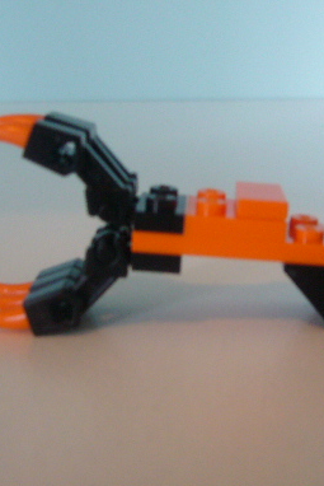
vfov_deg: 32.8
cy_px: 201
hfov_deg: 22.2
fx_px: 823
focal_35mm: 61
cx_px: 216
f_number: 2.8
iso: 160
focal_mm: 5.8
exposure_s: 1/13
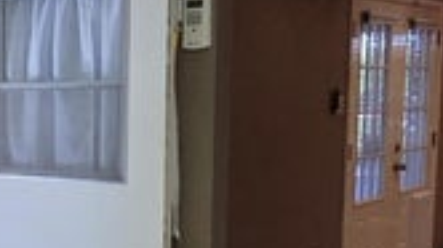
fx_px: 857
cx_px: -100
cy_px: 221
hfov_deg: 25.7
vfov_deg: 16.3
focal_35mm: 73
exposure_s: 1/120
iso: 160
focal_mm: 2.2
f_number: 2.2
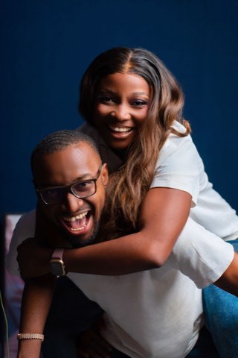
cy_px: 179
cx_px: 119
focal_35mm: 66
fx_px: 654
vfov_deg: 30.5
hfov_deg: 20.6
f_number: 3.5
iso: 100
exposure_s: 1/250
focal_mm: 66
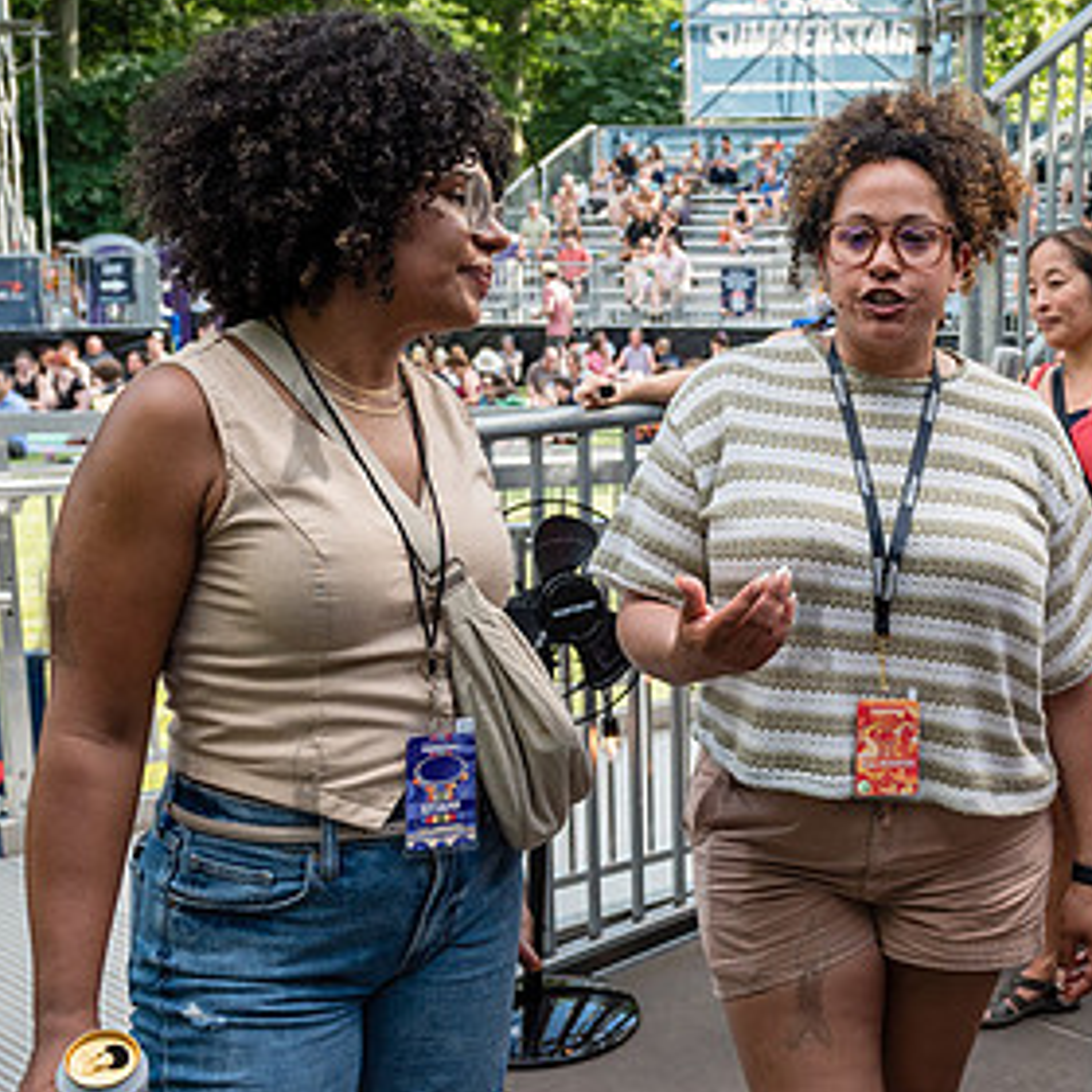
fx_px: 1856
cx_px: 868
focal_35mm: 52
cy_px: 493
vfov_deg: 32.8
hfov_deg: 31.9
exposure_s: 1/640
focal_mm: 24
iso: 400
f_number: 4
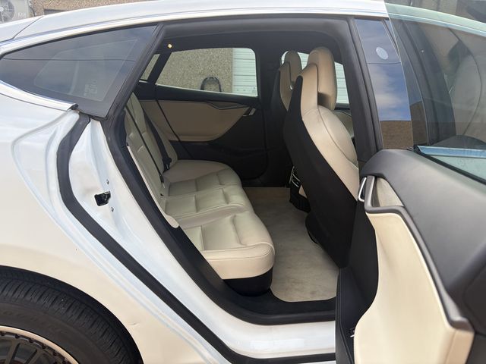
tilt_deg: -15.5
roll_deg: -1.2
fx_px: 365
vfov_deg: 53.1
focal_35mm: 26
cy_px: 182
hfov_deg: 67.3
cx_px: 243
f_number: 1.6
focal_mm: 5.96
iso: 50
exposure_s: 1/417
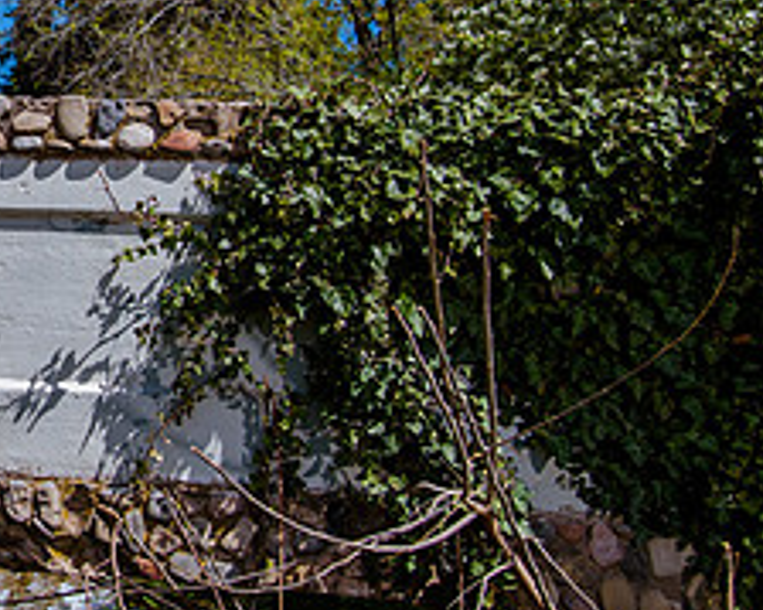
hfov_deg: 20.8
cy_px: 119
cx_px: -184
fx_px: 1919
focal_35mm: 85
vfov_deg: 17.9
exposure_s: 1/400
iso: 125
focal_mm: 35
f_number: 5
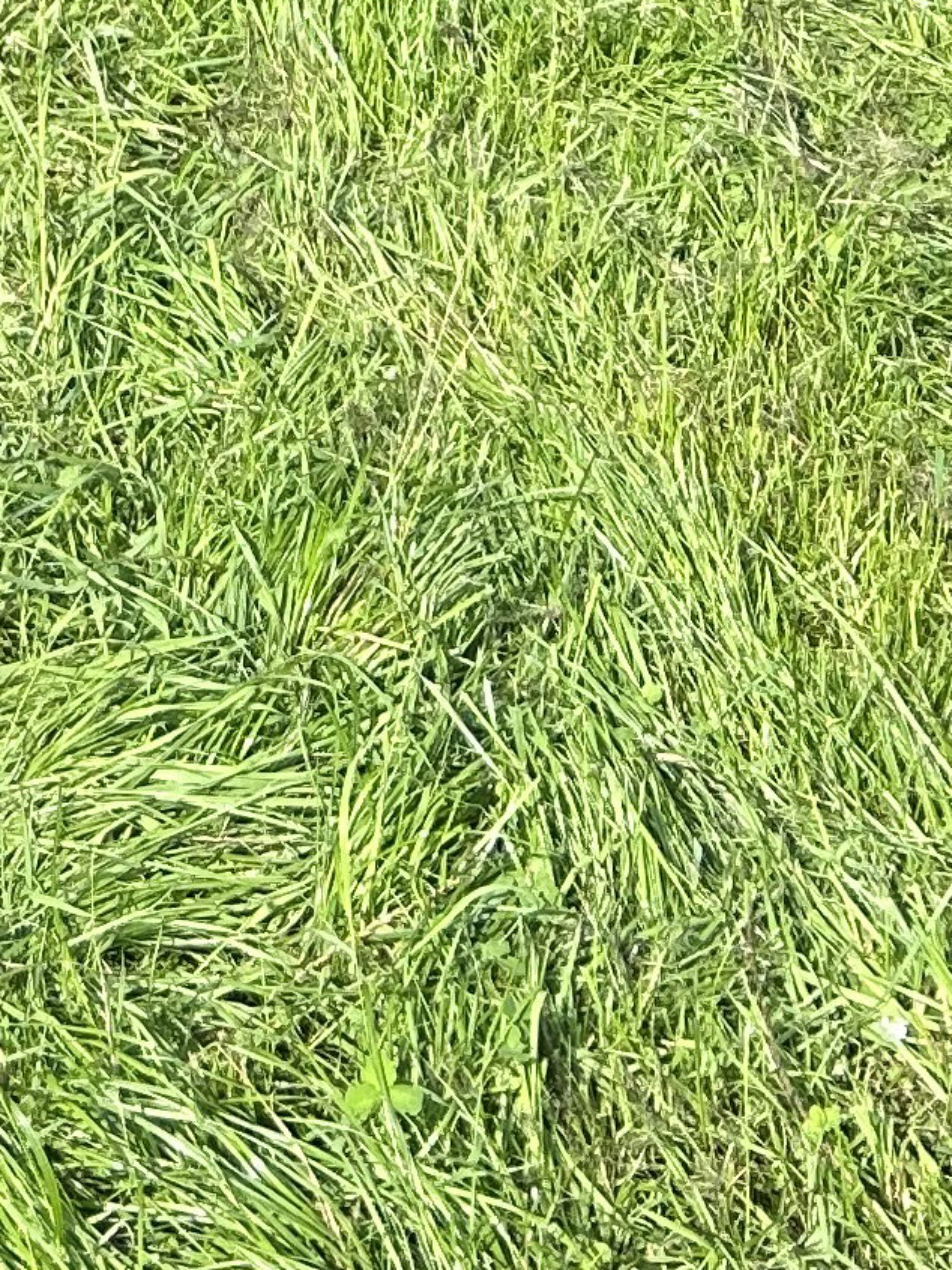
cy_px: -1604
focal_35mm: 124
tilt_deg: -11.1
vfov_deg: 12.9
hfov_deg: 11.5
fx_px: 4546
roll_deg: +0.6
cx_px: -478
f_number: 1.5
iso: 50
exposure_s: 1/1029
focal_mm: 5.7
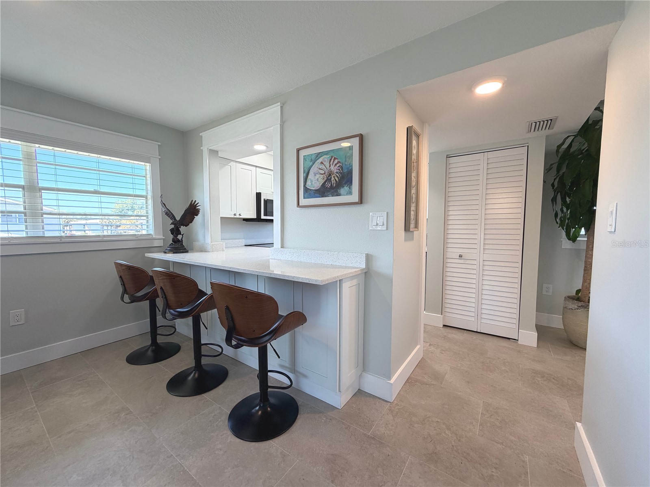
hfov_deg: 102.1
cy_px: 244
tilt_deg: -3.8
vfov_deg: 85.7
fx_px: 263
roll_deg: +0.5
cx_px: 325
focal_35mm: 14
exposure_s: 1/120
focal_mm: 2.22
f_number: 2.2
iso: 125
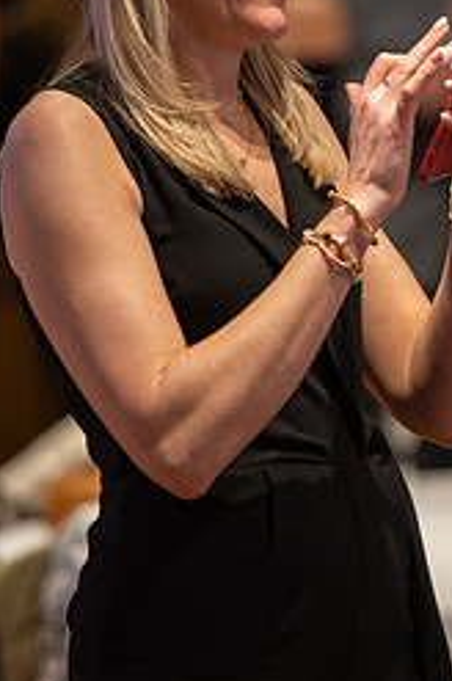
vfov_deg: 6.3
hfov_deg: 4.2
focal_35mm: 328
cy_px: 281
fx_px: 6194
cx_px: 362
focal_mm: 180
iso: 1600
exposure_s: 1/125
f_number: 2.8
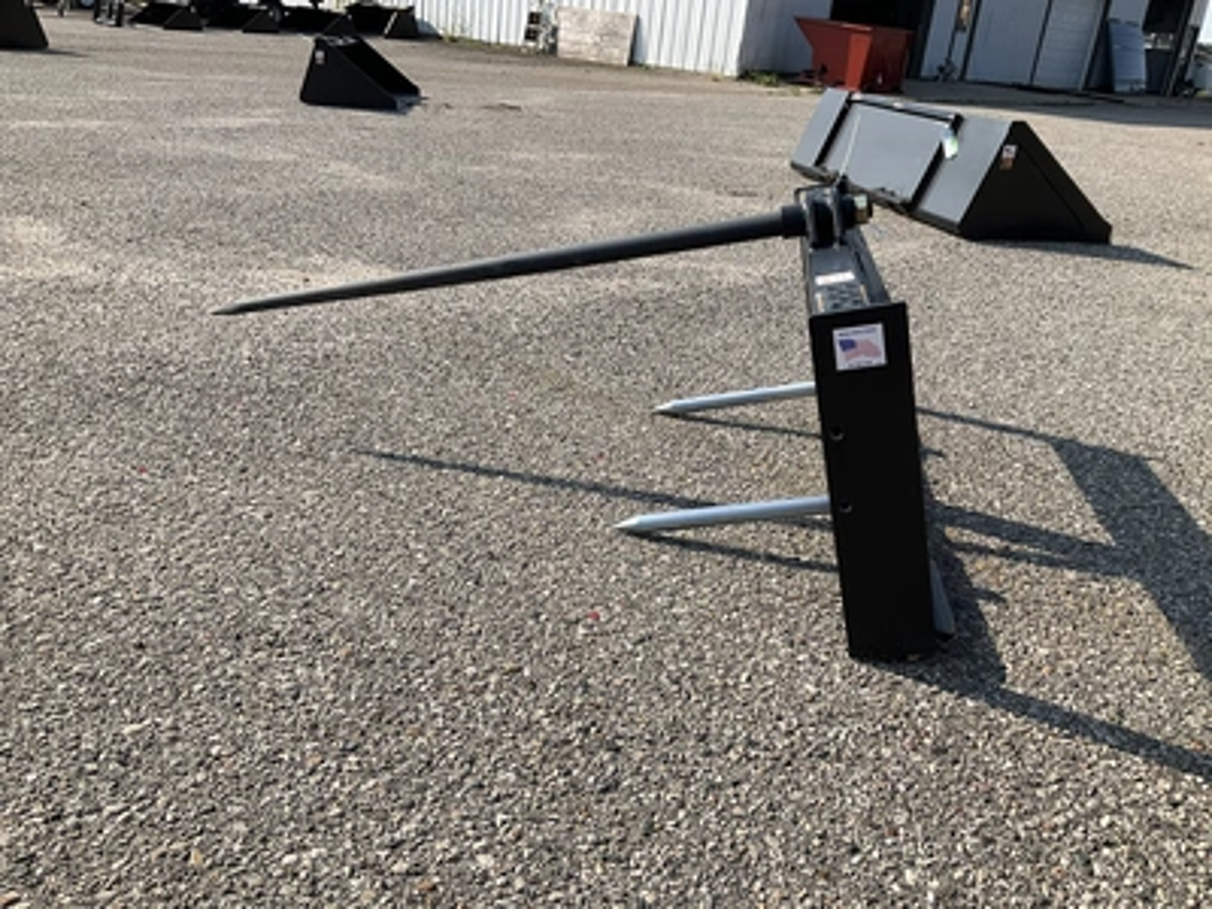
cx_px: 606
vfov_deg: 48.2
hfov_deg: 61.7
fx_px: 1015
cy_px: 454
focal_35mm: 29
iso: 25
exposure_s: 1/1451
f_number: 1.8
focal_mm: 3
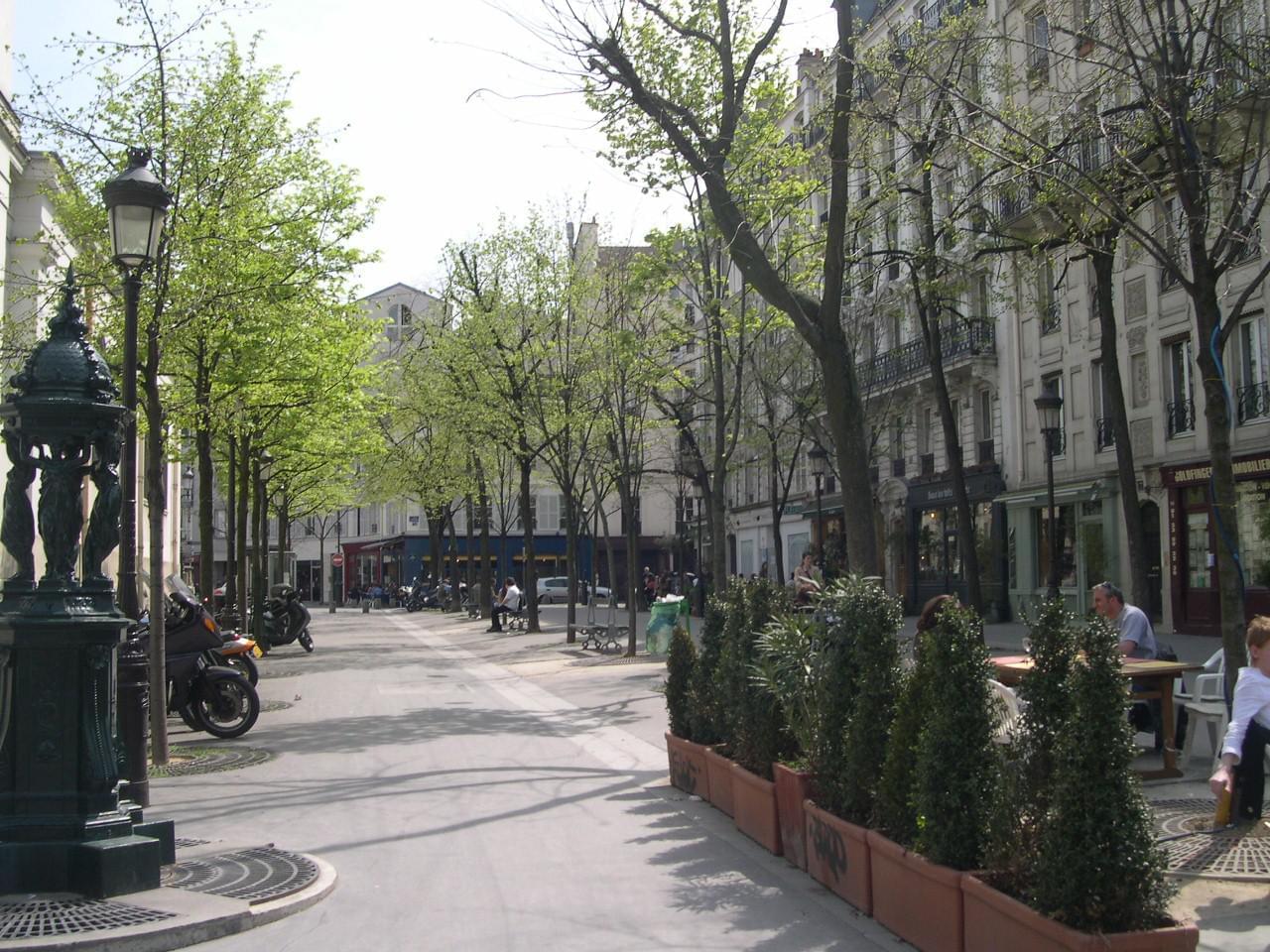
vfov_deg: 37.7
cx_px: 635
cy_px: 476
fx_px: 1394
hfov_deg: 49.0
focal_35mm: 38
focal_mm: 8
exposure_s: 1/136
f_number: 7.6
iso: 100
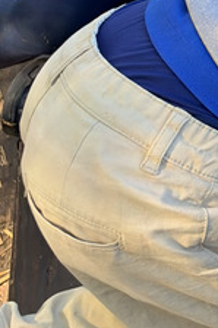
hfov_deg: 10.4
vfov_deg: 17.2
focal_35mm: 114
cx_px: 514
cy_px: -51
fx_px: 1037
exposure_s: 1/409
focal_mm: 6.93
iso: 80
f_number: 1.8
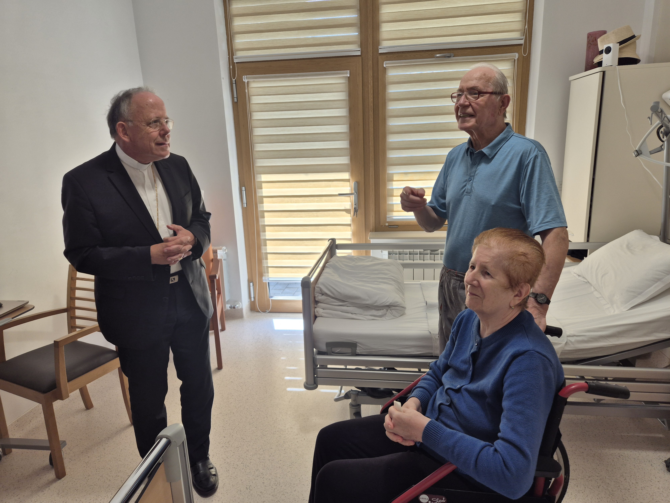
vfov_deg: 58.9
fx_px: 445
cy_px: 252
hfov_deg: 73.9
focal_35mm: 23
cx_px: 335
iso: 25
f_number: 1.8
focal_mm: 5.4
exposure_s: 1/102
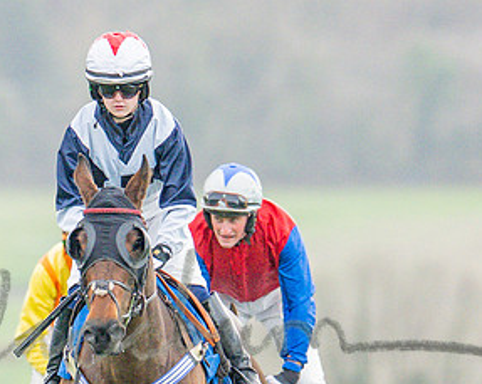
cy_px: 293
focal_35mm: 2061
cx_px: -9
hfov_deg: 0.9
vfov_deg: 0.8
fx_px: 29371
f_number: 4.5
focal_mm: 400
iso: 1000
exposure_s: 1/800
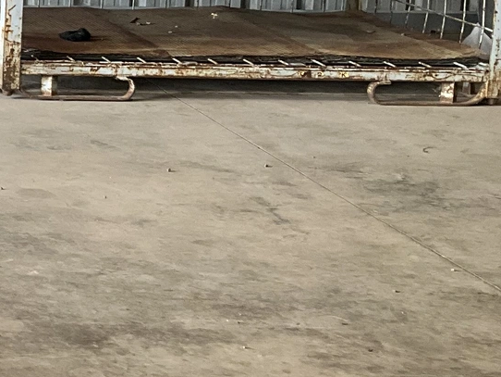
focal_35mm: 107
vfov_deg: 13.6
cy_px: -13
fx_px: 1549
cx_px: -416
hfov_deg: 15.6
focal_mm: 3
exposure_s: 1/122
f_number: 1.8
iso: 50
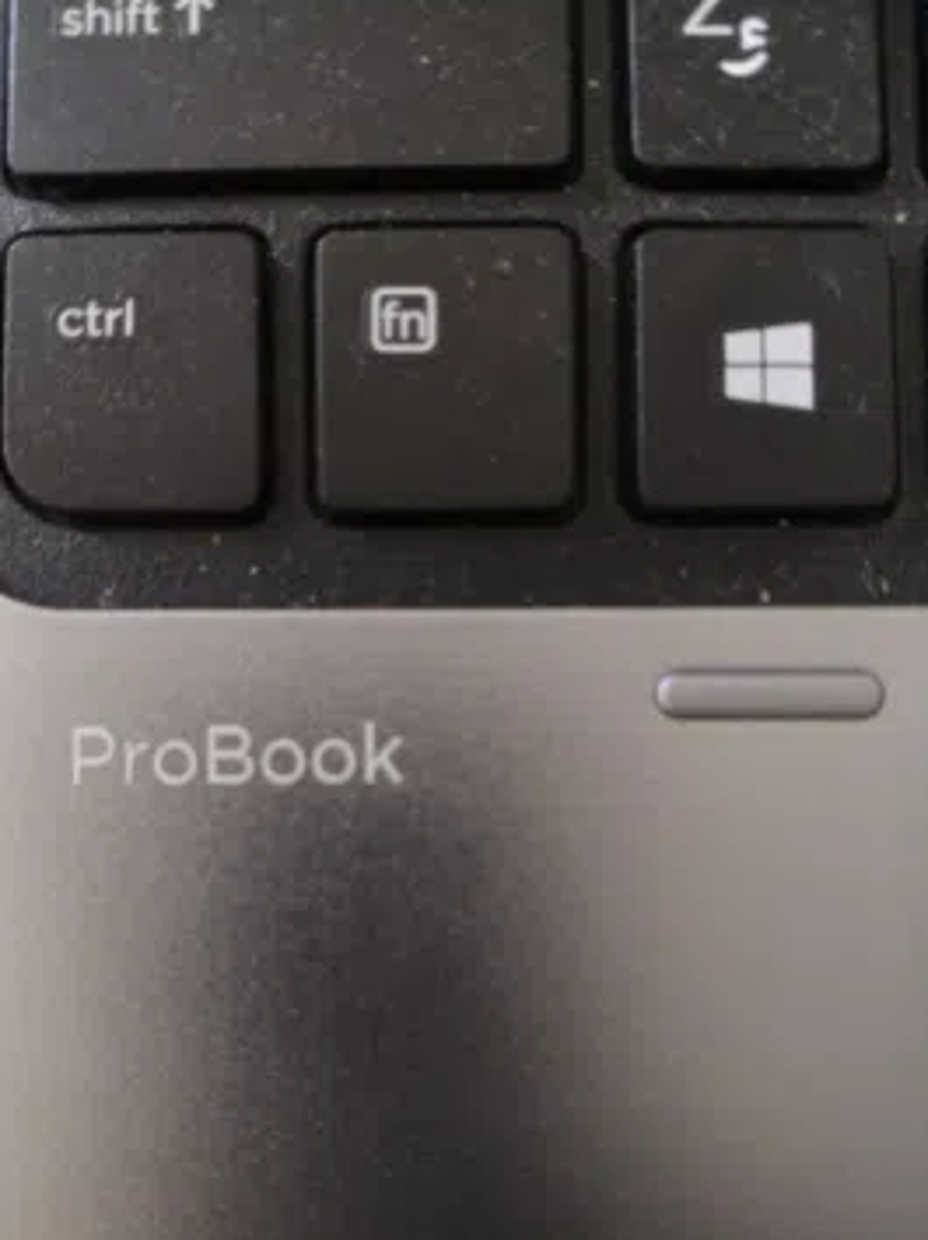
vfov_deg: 67.3
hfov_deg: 52.9
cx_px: 413
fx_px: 930
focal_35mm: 26
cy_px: 659
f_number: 1.6
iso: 597
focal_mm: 4.09
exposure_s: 1/33.3
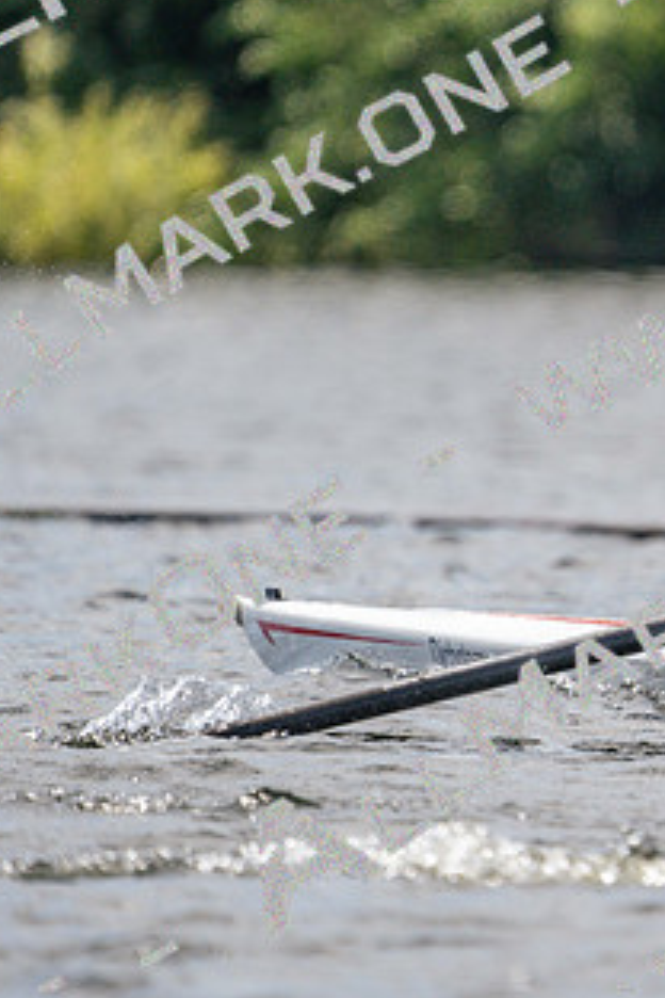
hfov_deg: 1.2
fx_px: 30948
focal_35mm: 1117
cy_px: 443
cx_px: 905
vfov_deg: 1.8
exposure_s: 1/2000
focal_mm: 600
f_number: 6.3
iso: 320
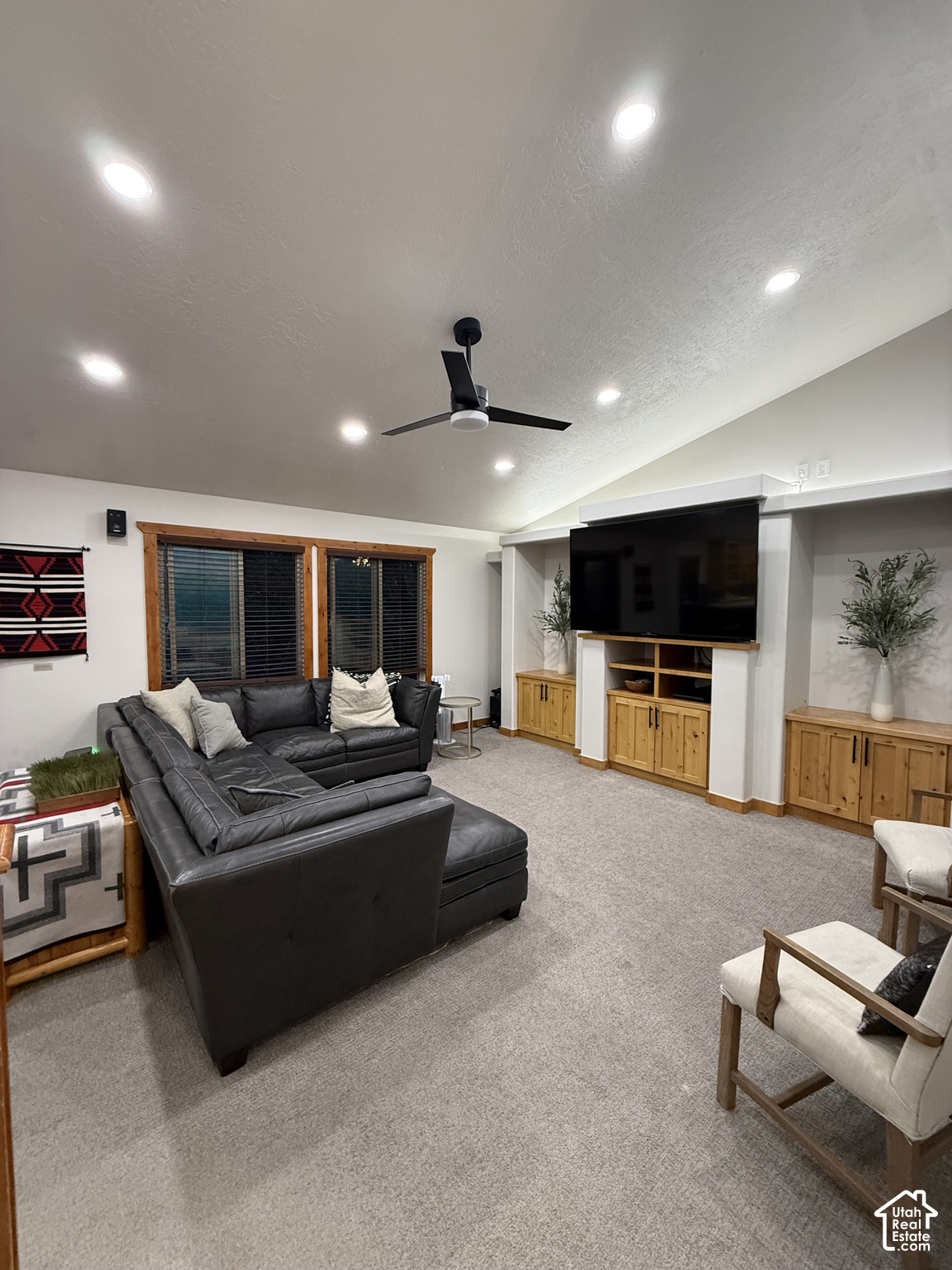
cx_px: 476
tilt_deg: -0.3
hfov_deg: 85.7
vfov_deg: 102.1
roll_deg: -0.5
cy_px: 635
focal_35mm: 14
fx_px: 513
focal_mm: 2.22
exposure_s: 1/50
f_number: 2.2
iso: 250
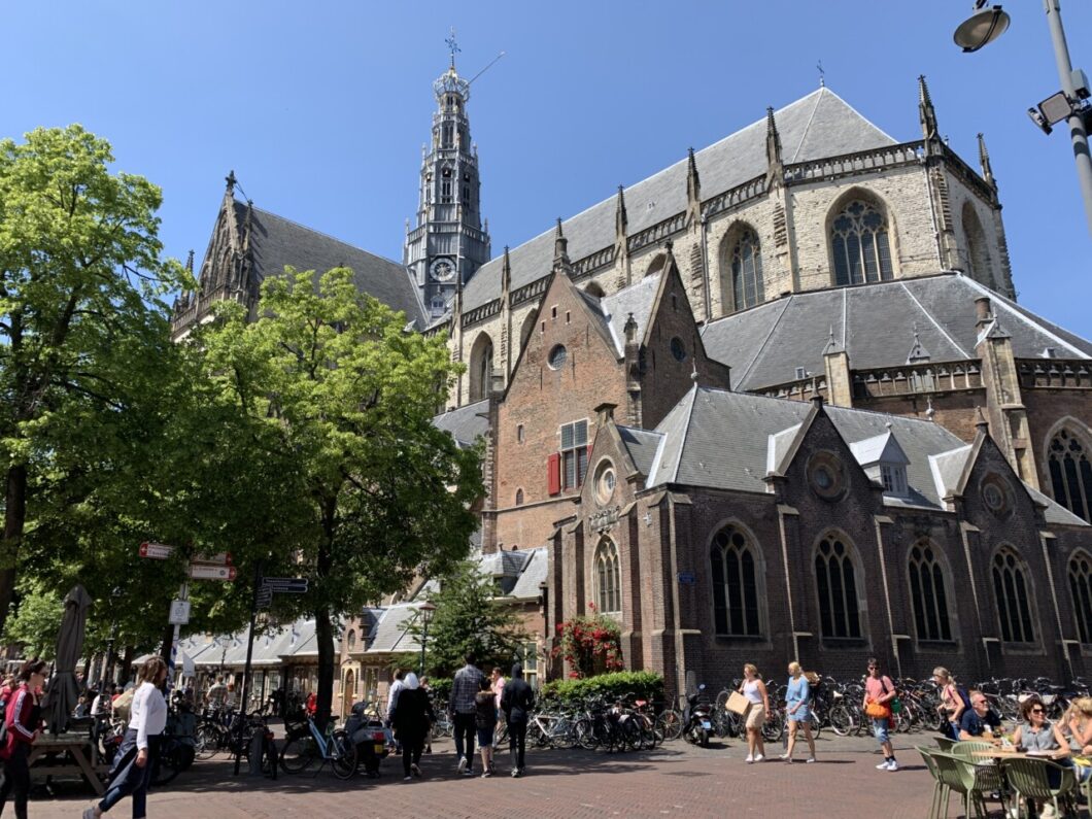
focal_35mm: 26
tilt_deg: +16.5
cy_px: 410
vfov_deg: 53.1
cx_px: 546
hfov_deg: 67.3
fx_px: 820
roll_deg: -0.5
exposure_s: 1/1266
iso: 25
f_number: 1.8
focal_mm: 4.25
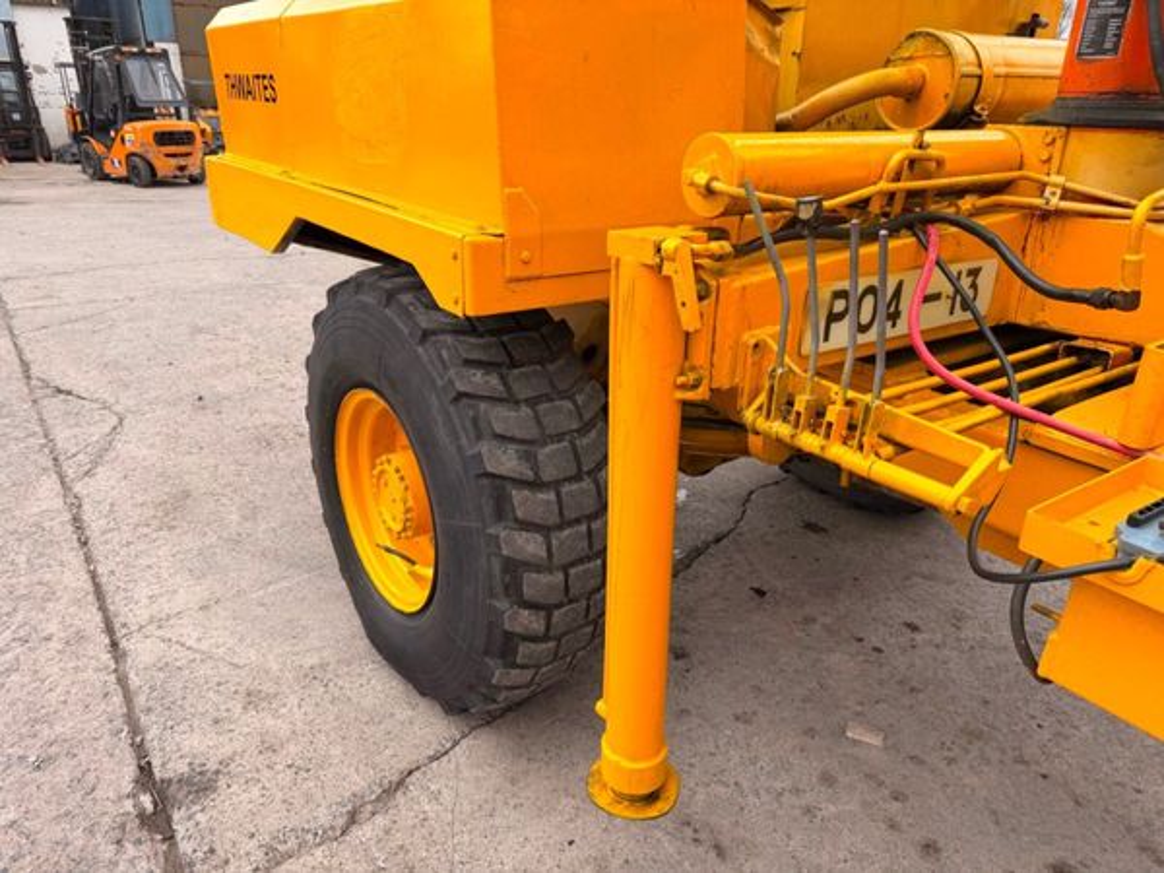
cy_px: 436
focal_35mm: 24
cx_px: 582
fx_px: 807
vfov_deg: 56.8
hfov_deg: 71.6
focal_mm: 6.76
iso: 80
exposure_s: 1/813
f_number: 1.78
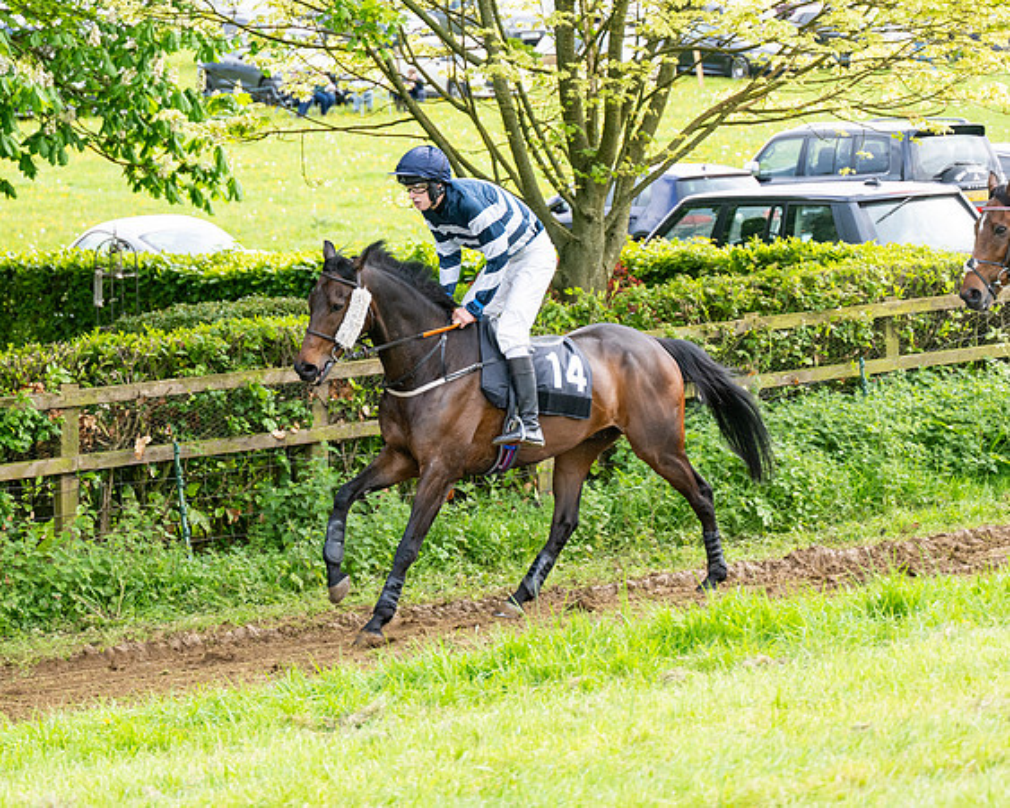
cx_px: 595
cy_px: 409
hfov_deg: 13.2
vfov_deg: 10.6
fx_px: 4366
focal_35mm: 146
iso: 400
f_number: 4
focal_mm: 98
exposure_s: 1/1250
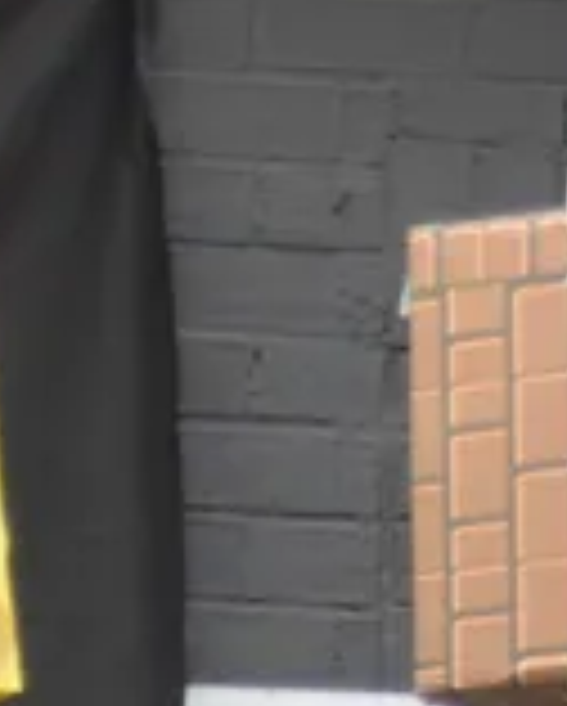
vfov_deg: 5.9
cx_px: -1912
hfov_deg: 4.5
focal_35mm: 305
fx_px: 6385
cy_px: 1983
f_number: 5
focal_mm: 24
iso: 400
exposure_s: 1/100
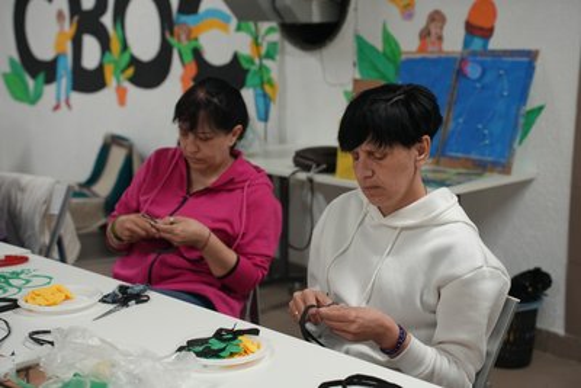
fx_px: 920
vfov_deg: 23.8
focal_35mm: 57
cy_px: 194
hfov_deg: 35.0
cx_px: 290
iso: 2000
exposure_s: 1/160
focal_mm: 57
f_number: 4
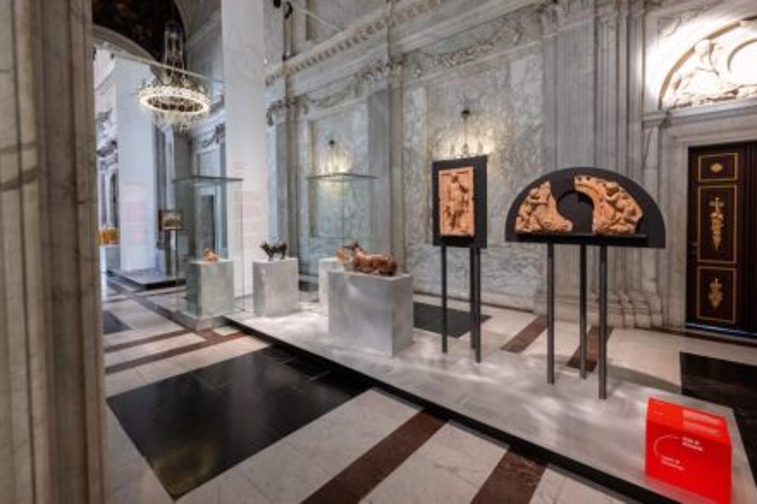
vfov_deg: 81.2
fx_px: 294
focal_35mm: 14
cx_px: 378
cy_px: 252
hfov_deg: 104.3
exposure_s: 1/20
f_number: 9
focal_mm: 14
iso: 1600
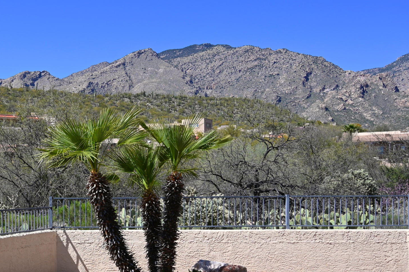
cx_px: 2
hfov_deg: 32.8
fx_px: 636
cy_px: 194
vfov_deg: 24.0
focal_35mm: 56
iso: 100
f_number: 7.1
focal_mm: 27
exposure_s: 1/400
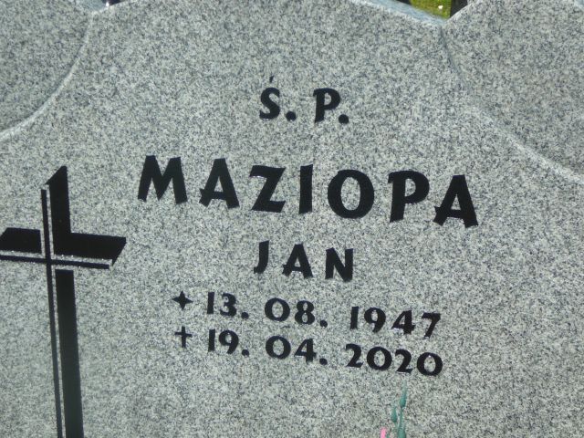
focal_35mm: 82
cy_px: 219
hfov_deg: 23.8
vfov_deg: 18.0
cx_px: 292
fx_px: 1383
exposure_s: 1/1000
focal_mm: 12.2
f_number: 3.8
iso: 80
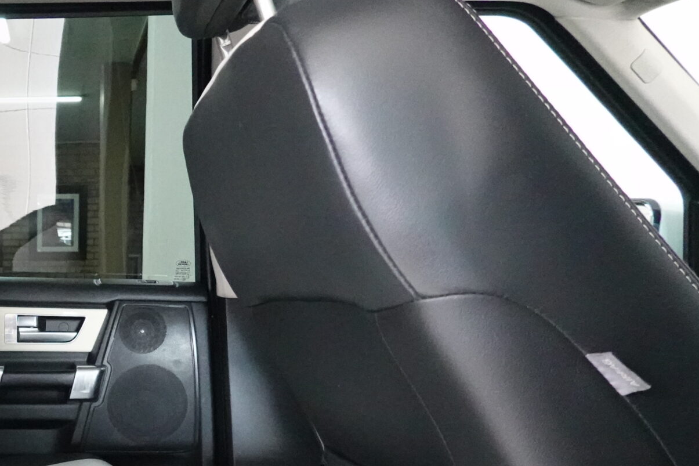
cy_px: 465
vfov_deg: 25.2
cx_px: -28
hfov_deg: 34.7
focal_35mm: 51
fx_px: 990
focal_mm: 9
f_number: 2.8
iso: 5000
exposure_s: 1/100
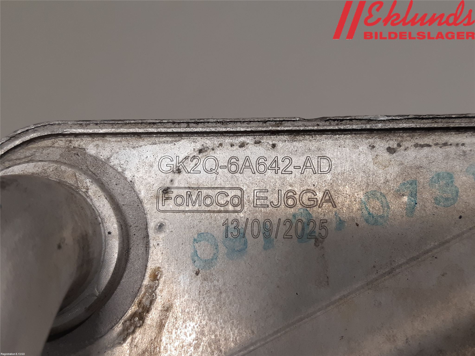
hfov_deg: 67.3
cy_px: 178
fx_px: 357
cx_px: 238
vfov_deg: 53.1
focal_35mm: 26
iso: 50
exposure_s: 1/50
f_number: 1.7
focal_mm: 3.93
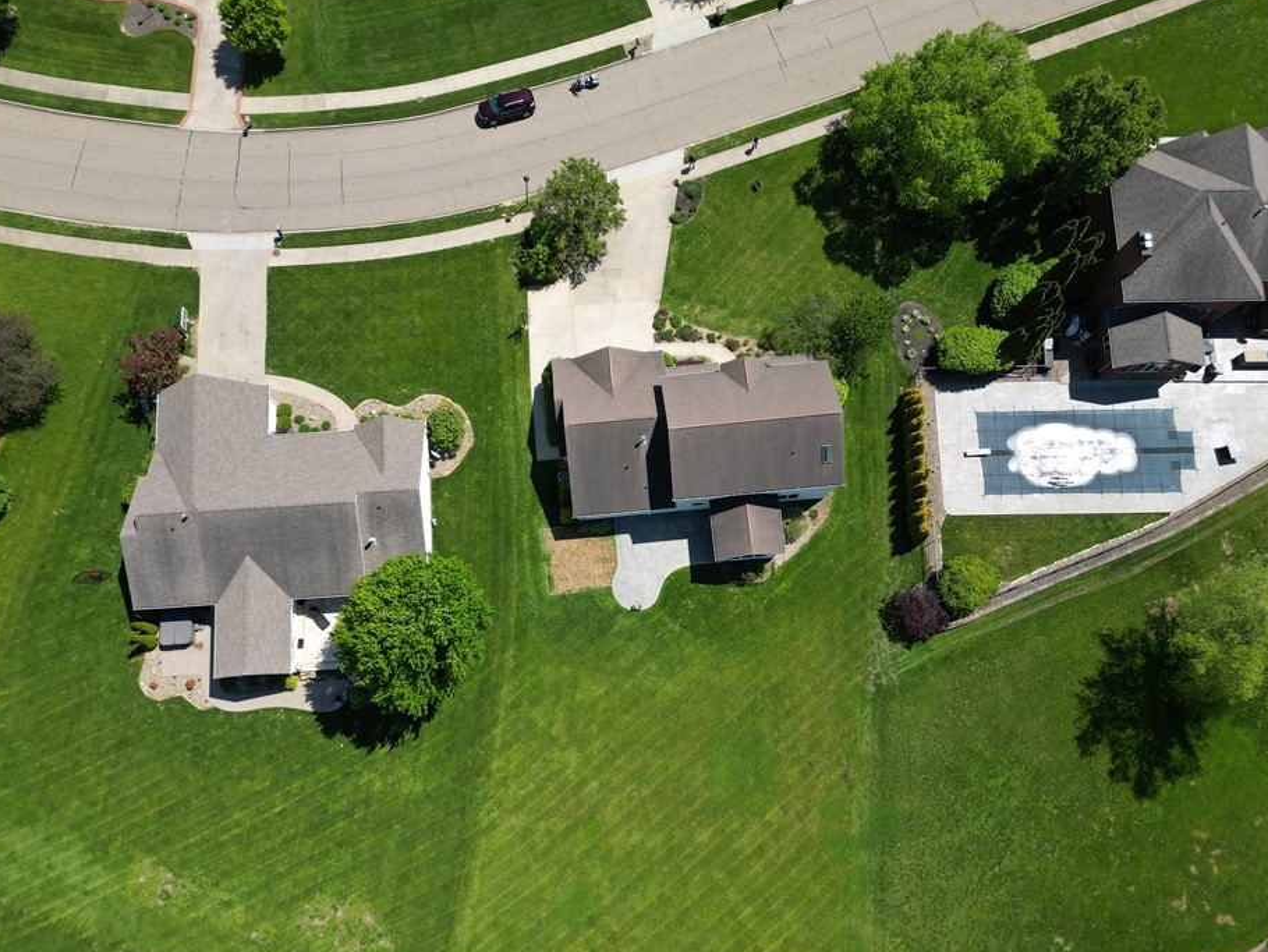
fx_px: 989
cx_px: 610
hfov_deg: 65.3
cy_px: 517
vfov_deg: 51.3
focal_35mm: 27
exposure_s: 1/2000
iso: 110
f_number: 1.7
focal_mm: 6.72
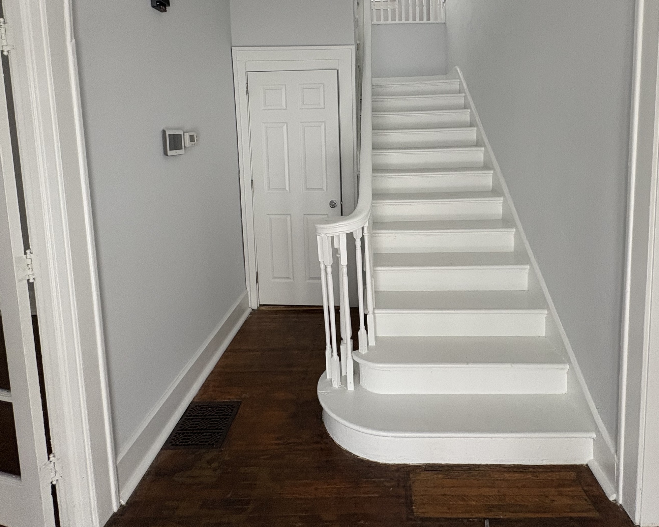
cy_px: 171
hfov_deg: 77.3
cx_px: 369
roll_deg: +0.6
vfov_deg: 63.7
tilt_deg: -5.0
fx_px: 410
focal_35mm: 21
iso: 250
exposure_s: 1/67
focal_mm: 2.22
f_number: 2.2
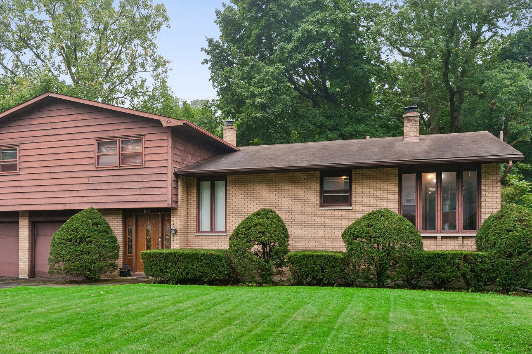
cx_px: 221
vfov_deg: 38.7
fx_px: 502
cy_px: 148
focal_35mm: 34
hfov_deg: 55.5
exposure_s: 1/50
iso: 400
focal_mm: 27
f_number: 8
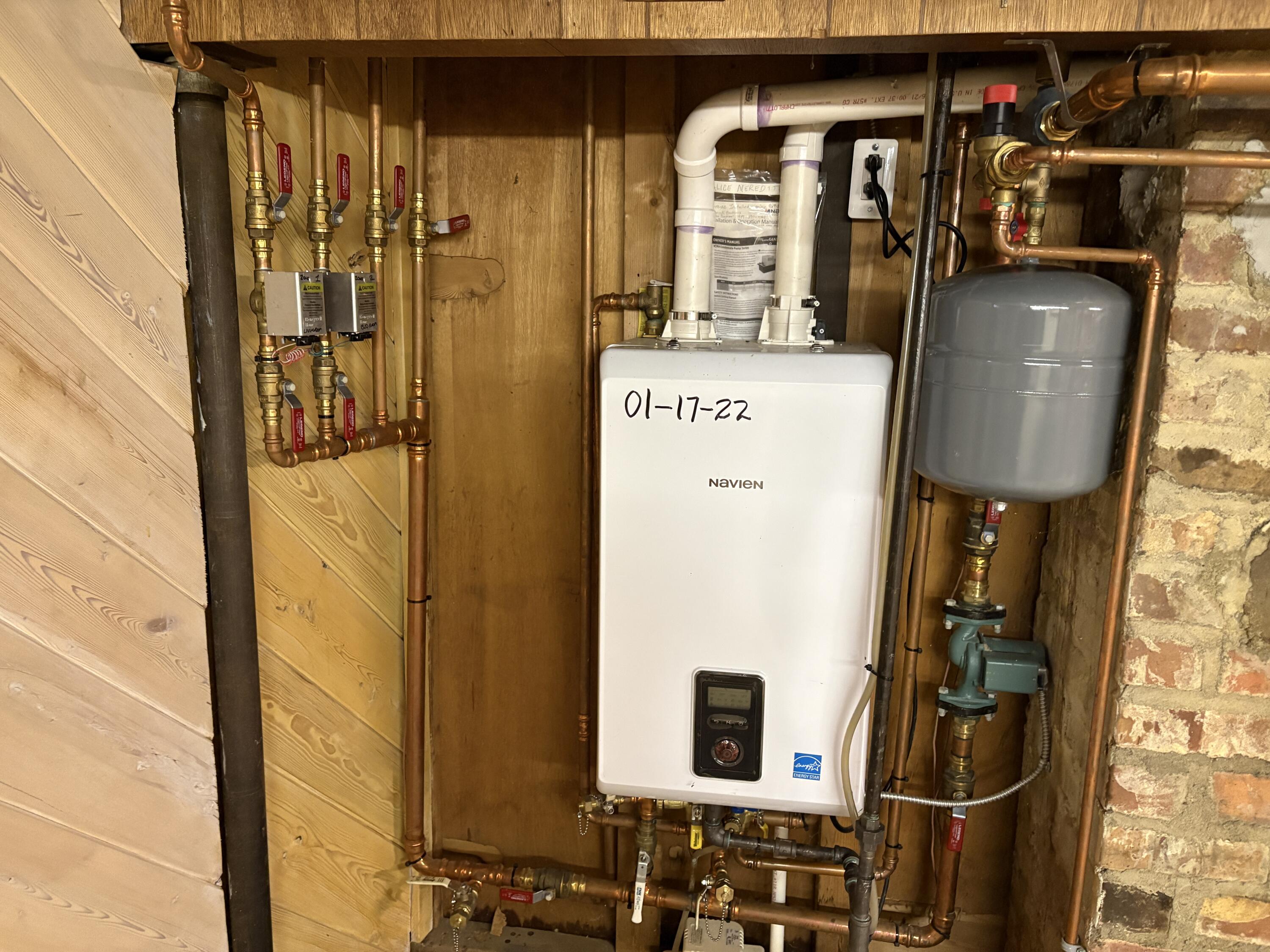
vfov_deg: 53.1
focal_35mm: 26
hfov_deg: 67.3
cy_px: 476
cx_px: 635
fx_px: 954
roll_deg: +0.5
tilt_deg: -11.0
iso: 640
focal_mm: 5.96
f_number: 1.6
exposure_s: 1/40
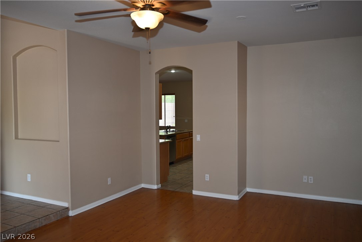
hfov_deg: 61.1
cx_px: 181
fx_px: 307
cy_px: 121
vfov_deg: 43.0
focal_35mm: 30
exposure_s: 1/60
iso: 250
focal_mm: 30.5
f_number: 4
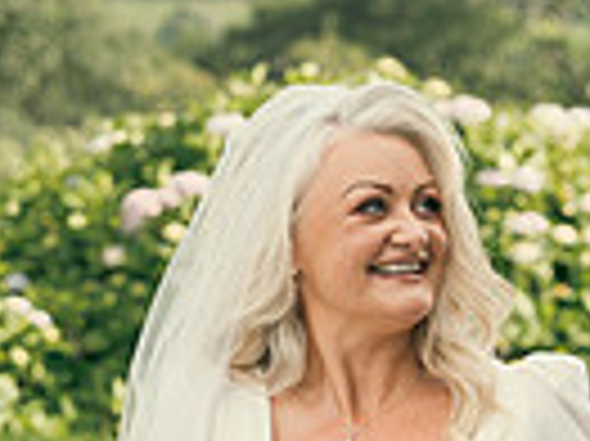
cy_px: 565
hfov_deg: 6.6
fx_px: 5092
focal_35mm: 299
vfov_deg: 4.9
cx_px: 599
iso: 125
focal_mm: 70
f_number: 3.5
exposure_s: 1/400
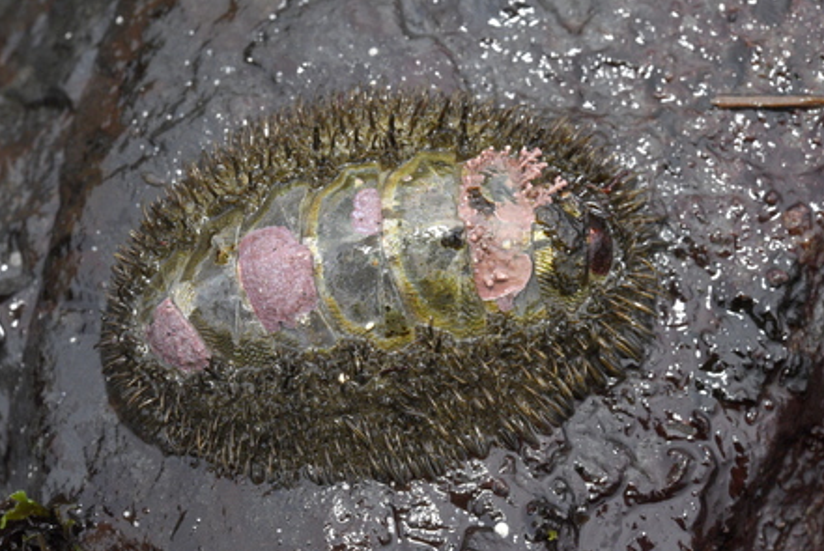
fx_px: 1558
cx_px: 419
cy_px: 308
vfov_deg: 20.1
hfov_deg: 29.6
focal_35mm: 68
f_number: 22
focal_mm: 60
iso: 3200
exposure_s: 1/250
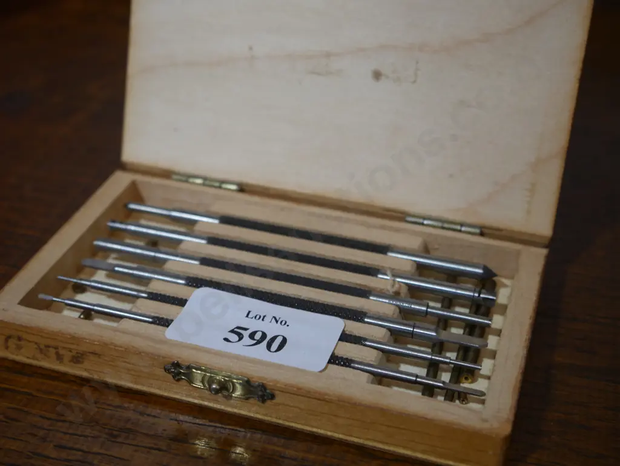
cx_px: 310
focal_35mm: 52
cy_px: 233
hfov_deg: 36.8
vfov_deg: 28.1
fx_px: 932
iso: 320
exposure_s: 1/60
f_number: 5.3
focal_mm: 26
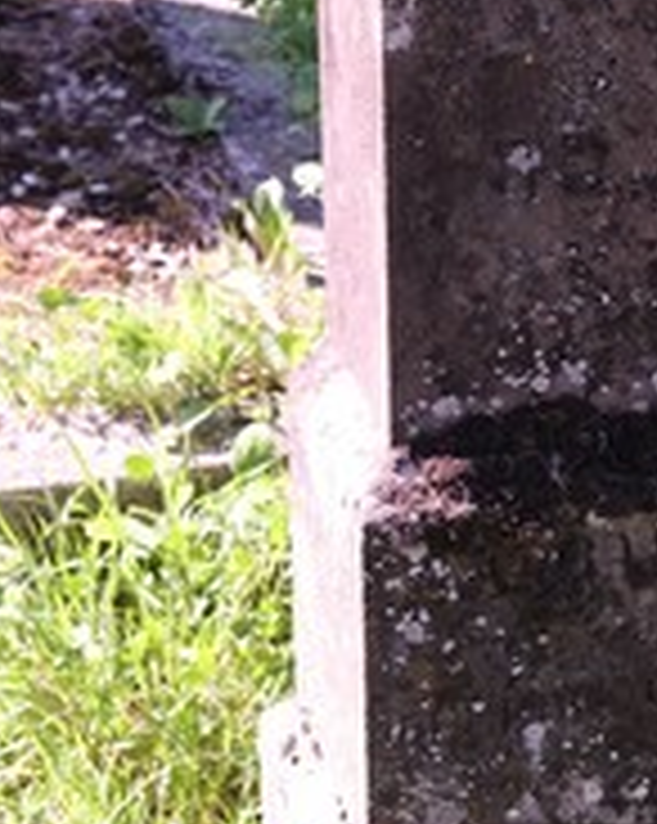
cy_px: -63
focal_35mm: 145
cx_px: 864
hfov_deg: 10.4
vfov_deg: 13.1
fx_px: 3530
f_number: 5.6
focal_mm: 31.5
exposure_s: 1/600
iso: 1000
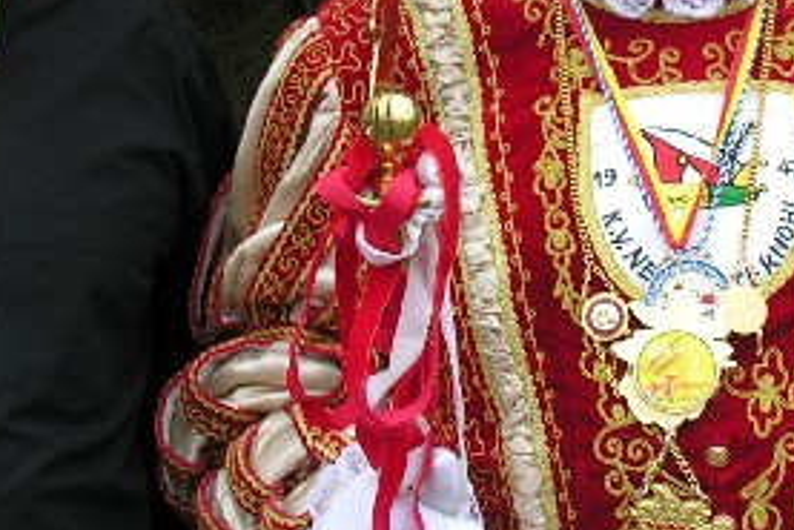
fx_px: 2317
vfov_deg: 13.0
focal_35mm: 105
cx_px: 628
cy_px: 66
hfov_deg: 19.3
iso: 50
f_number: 4
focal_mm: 8.9
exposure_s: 1/64.8
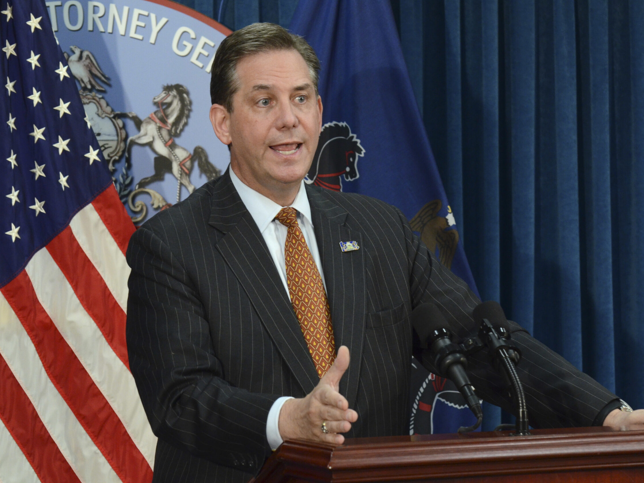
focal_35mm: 164
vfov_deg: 9.1
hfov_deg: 12.0
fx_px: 3051
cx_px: 357
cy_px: 241
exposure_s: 1/60
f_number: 5.6
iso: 2000
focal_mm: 100
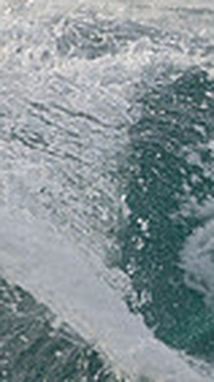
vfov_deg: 1.0
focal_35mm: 2259
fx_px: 22857
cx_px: 577
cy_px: 140
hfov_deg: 0.5
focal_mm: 350
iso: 100
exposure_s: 1/200
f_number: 6.3
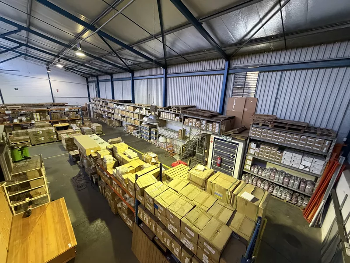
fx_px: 142
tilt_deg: -14.9
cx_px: 175
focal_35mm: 14
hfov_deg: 102.1
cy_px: 132
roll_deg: -1.4
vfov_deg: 85.7
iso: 640
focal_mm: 2.22
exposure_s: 1/50
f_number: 2.2
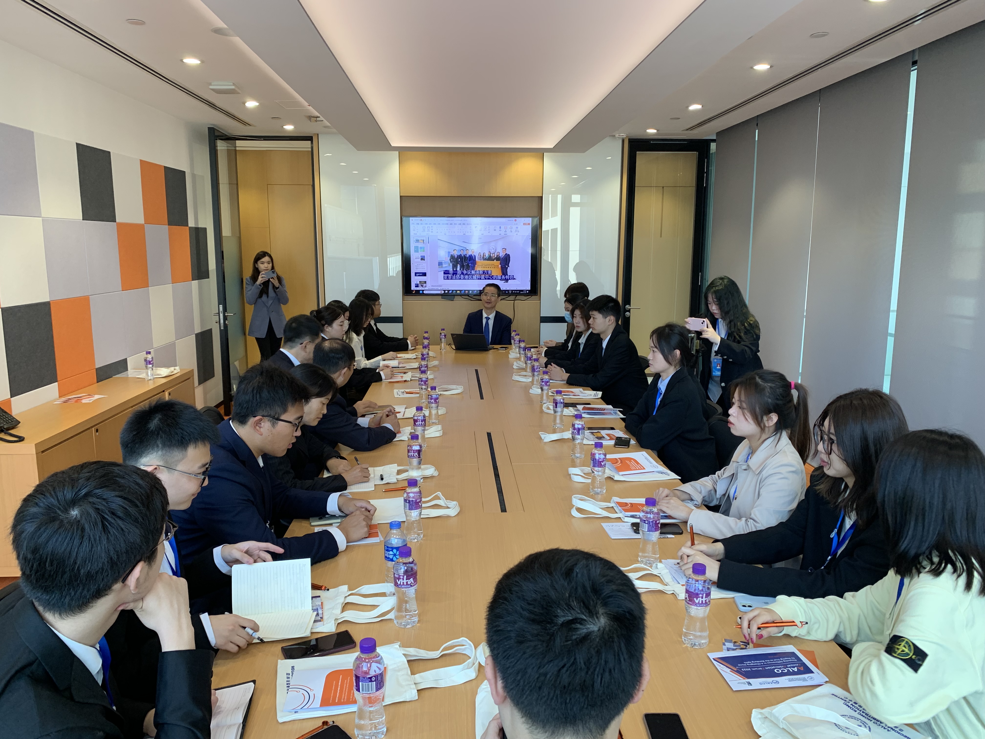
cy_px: 370
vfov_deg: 53.1
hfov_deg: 67.3
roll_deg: +0.7
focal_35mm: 26
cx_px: 492
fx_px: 740
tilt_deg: -10.1
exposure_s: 1/60
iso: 64
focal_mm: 4.25
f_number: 1.8
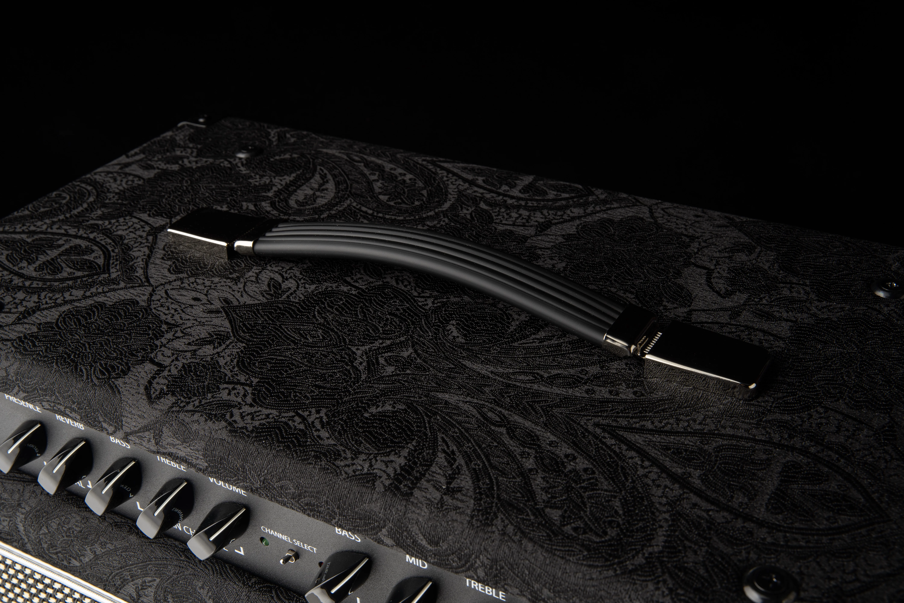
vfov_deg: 29.9
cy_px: 302
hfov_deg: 43.6
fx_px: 1130
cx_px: 452
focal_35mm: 45
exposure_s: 1/160
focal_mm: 45
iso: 160
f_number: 16
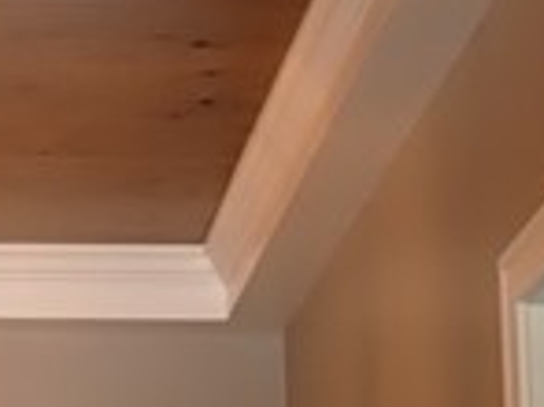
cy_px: 355
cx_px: 7
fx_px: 2732
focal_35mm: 174
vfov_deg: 8.5
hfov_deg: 11.3
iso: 100
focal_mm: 4.5
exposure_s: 1/80
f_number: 2
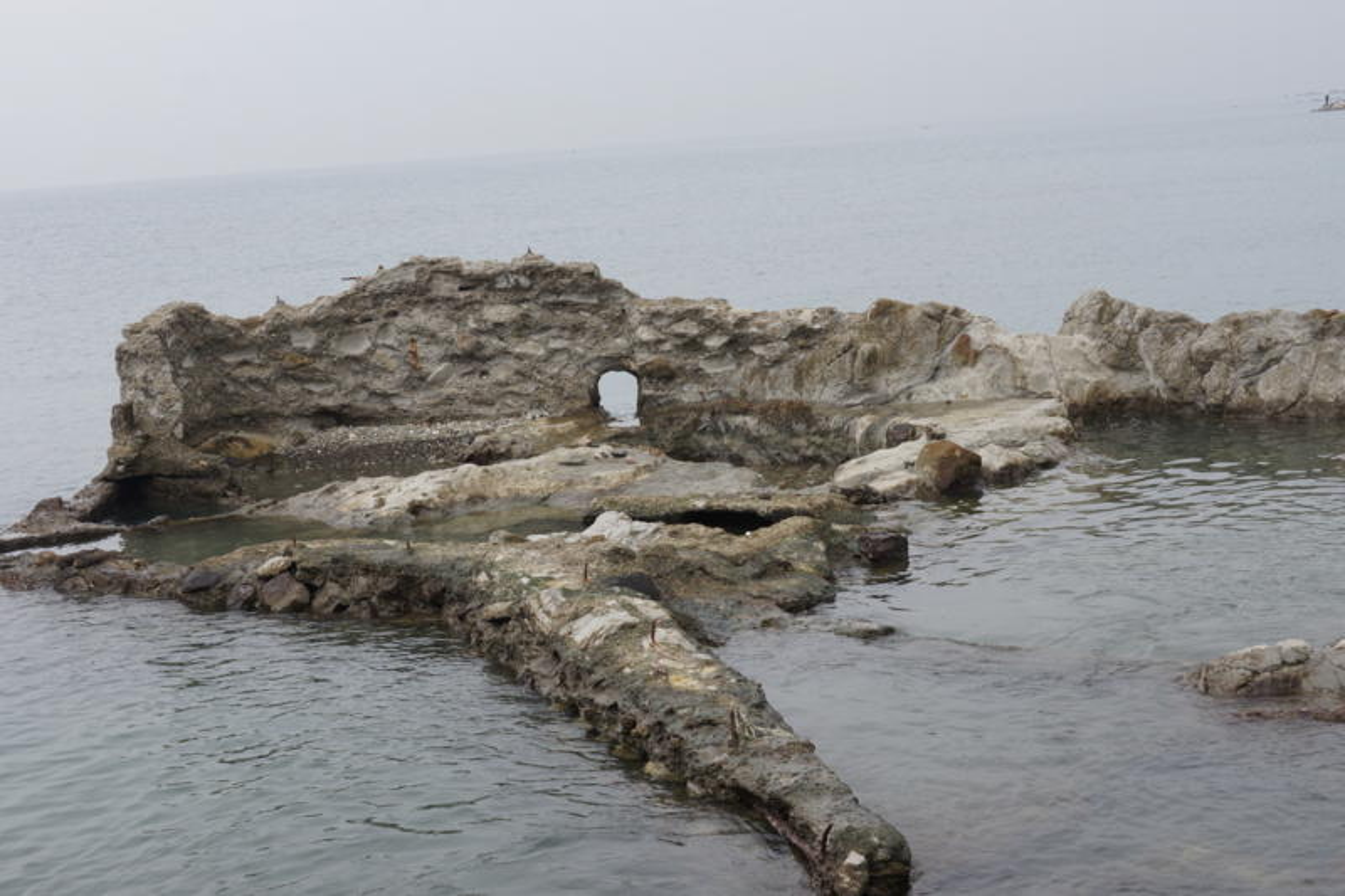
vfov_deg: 25.7
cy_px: 448
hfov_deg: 37.9
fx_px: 1961
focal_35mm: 52
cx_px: 672
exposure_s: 1/60
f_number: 8
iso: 200
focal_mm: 35
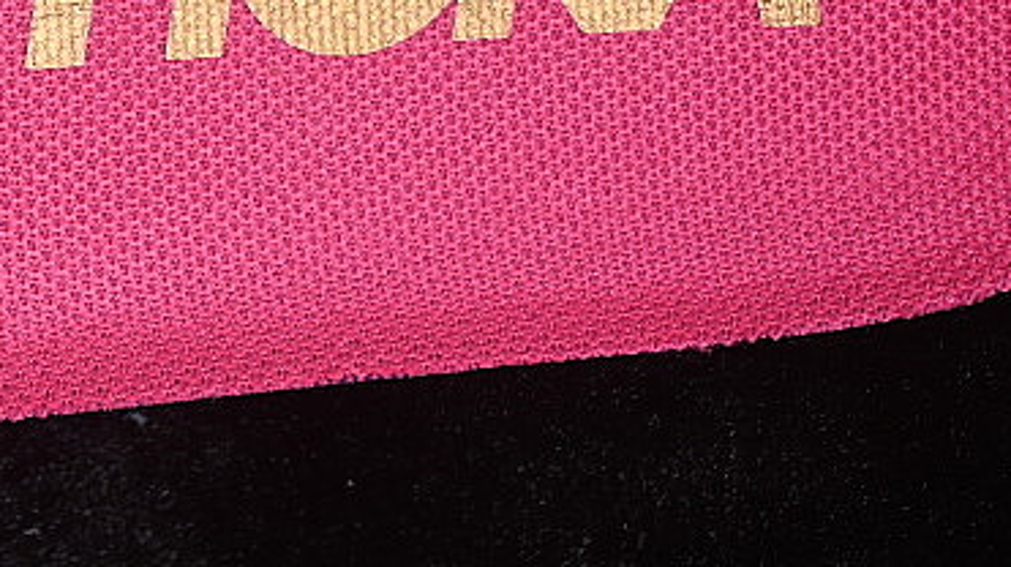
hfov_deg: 9.3
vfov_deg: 5.3
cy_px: -65
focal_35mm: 229
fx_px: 6134
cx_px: -256
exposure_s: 1/80
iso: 160
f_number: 7.1
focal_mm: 50
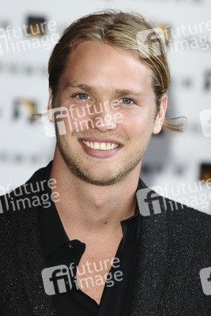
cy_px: 158
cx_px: 106
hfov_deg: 5.9
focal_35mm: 232
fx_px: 2042
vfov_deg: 8.9
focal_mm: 155
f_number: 4
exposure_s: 1/160
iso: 640
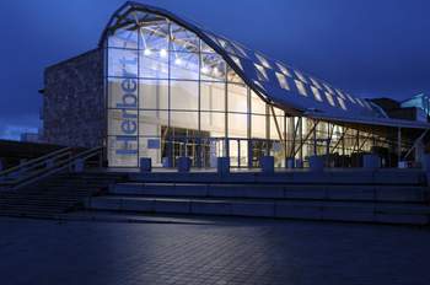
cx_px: 217
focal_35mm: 31
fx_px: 365
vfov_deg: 42.7
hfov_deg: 61.0
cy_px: 142
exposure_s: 1/1.3
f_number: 9
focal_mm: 17
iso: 200
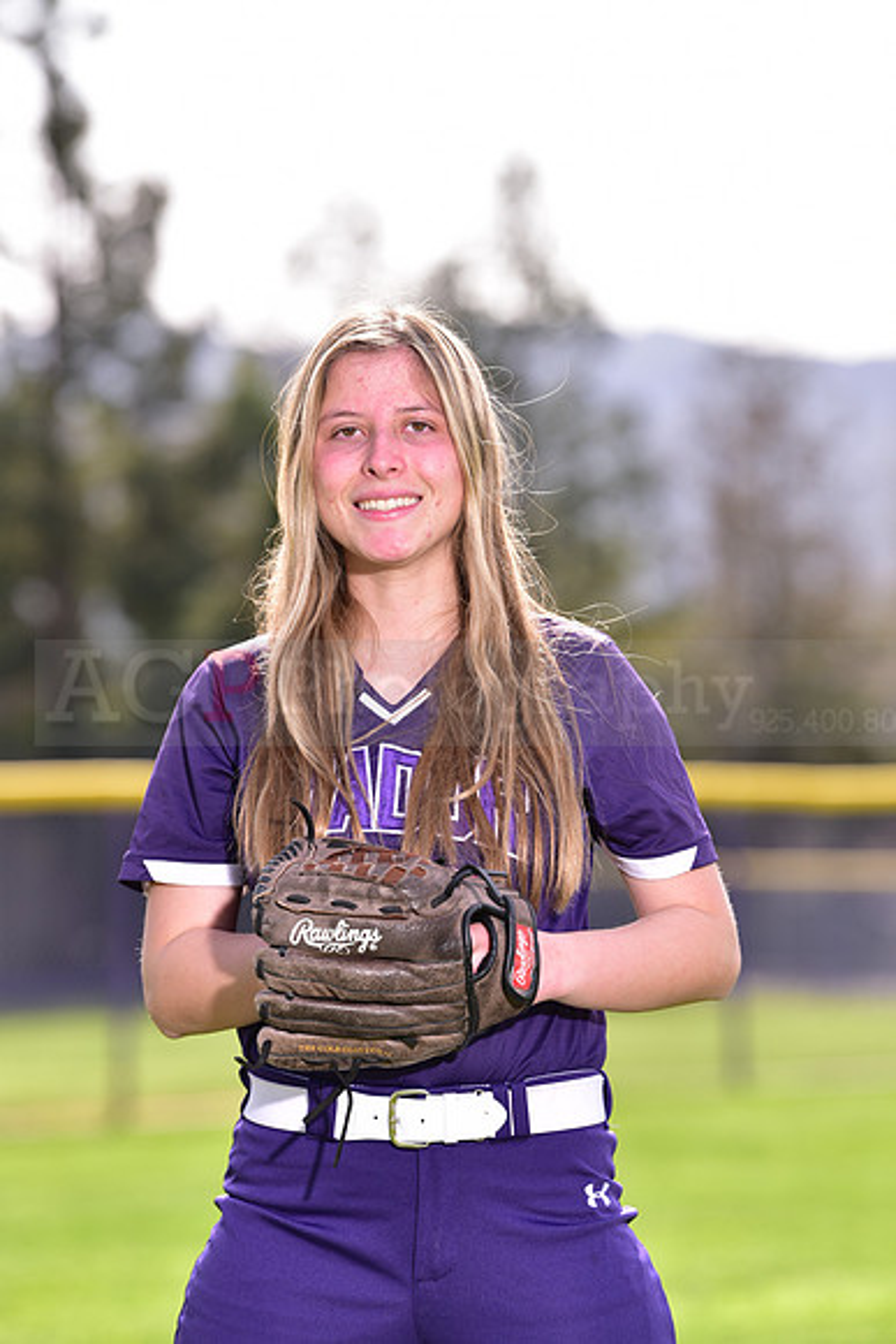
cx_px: 448
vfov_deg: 10.3
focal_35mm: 200
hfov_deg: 6.9
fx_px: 7462
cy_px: 672
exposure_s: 1/250
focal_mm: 200
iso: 80
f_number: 5
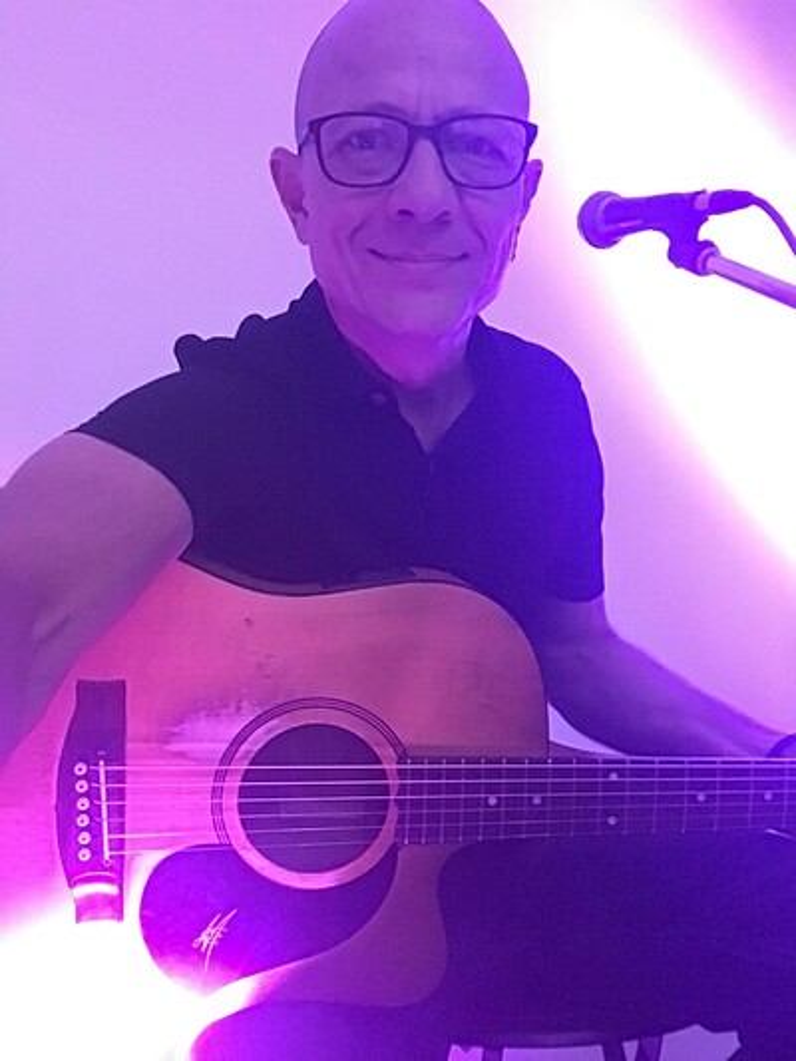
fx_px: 950
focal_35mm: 31
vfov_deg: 58.3
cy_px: 530
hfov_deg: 45.5
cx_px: 398
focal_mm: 2.15
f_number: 2.4
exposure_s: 1/17
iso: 400
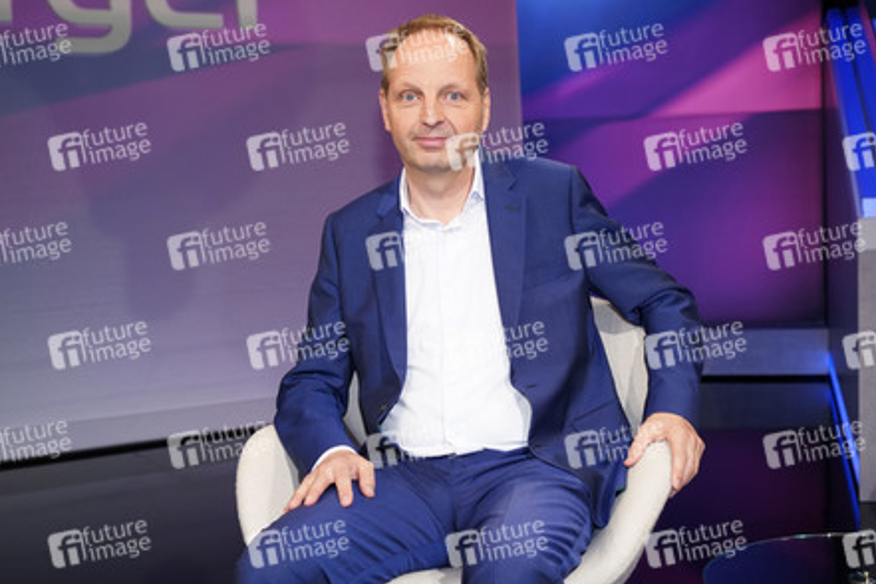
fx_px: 1144
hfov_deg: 41.9
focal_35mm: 47
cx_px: 444
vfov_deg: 28.6
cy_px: 296
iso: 2000
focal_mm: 46
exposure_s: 1/125
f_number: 5
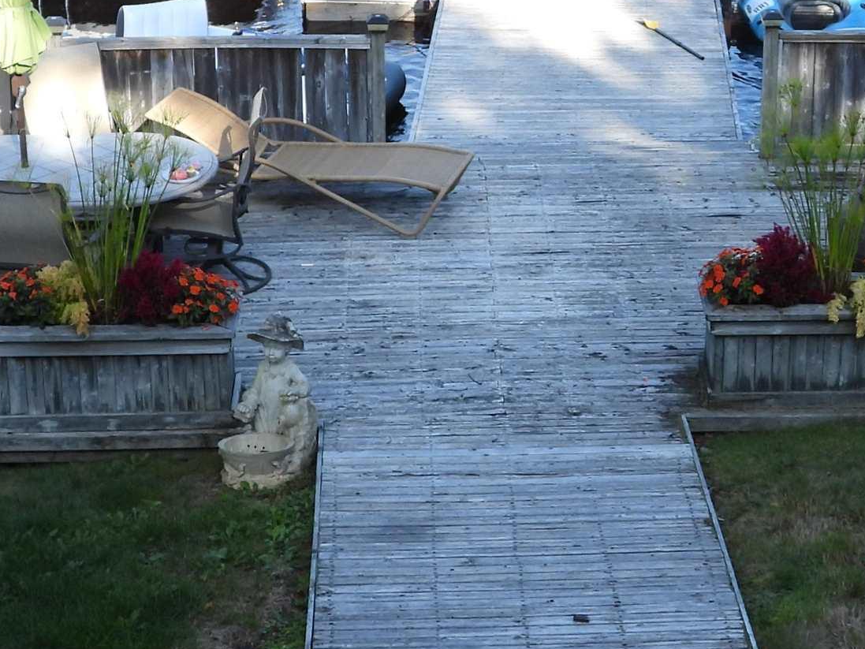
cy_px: 53
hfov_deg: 20.0
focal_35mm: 98
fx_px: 2449
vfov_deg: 14.9
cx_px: 568
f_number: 3.2
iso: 100
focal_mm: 6.3
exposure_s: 1/320
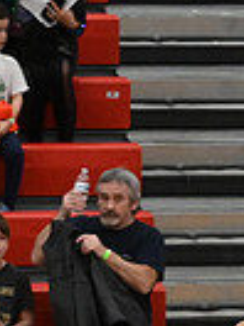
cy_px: 436
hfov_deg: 2.3
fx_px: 5968
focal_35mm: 635
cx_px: 702
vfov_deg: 3.1
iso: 5000
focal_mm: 100
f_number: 4
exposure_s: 1/400
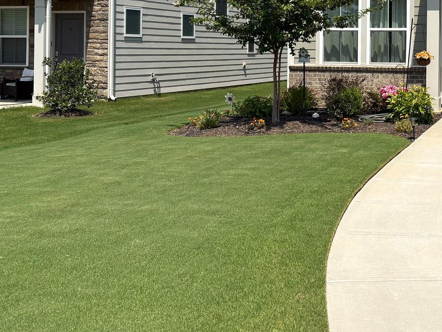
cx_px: 384
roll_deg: -0.2
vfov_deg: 25.8
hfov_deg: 33.4
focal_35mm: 55
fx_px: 702
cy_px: 37
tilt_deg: +1.0
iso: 50
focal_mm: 5.96
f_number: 1.6
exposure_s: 1/4950
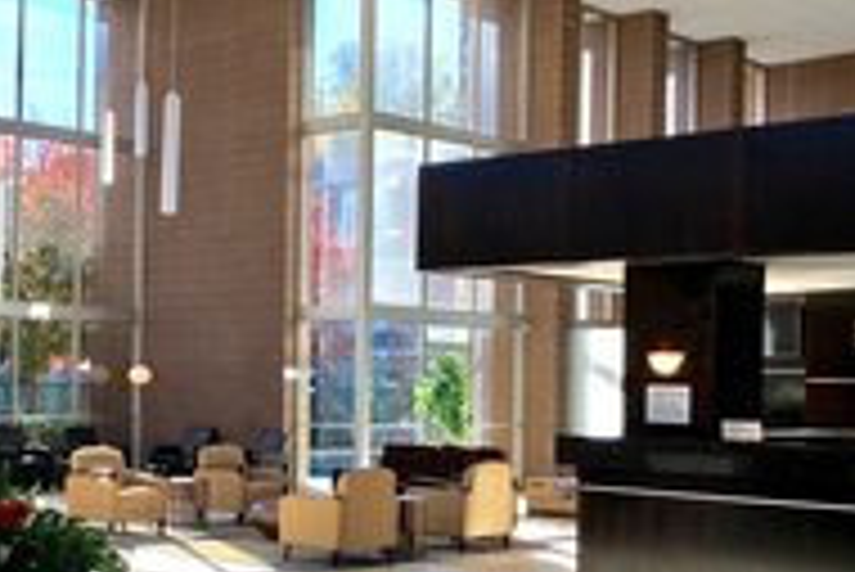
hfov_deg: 32.1
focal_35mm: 61
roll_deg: -0.7
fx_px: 1450
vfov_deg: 22.3
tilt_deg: +1.5
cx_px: 194
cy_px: 356
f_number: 2.2
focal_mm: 4.15
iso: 25
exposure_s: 1/200
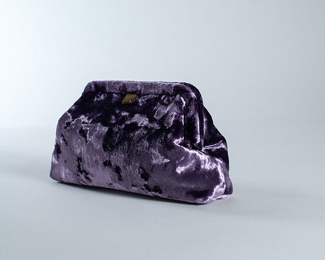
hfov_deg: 33.0
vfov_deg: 26.7
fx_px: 548
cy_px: 131
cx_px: 165
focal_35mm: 57
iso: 200
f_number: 8
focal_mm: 50
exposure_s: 1/200
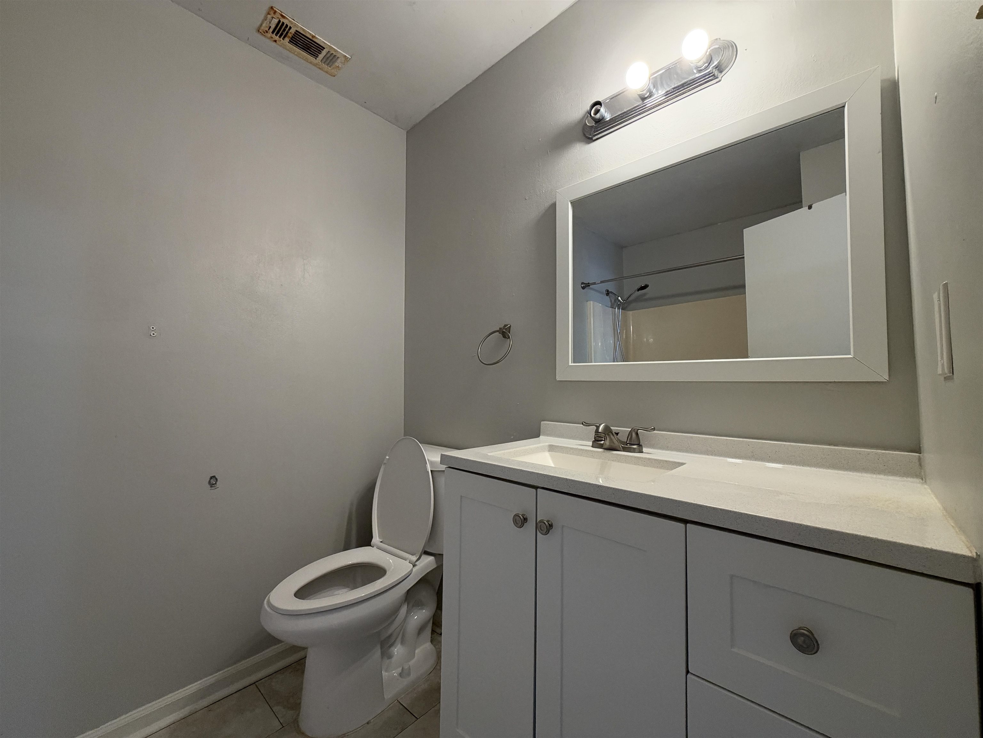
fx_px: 398
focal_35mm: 14
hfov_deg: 102.1
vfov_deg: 85.7
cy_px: 369
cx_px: 492
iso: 320
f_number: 2.2
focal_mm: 2.22
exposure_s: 1/69
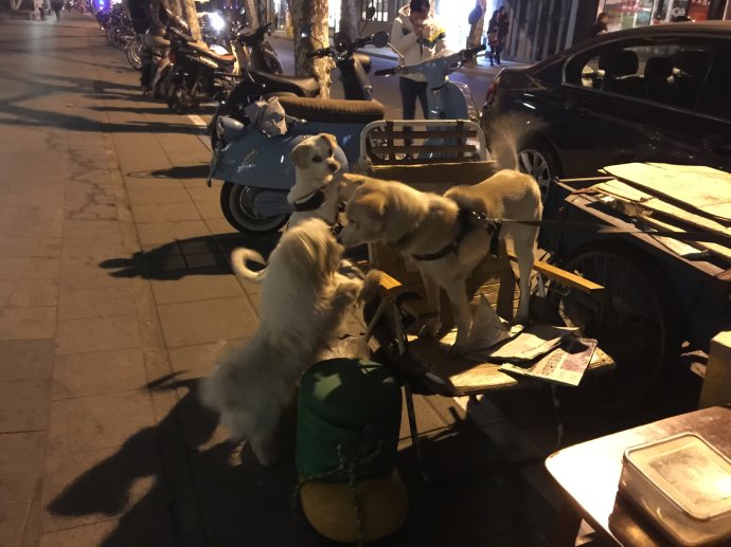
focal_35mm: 29
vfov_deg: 48.2
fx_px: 612
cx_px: 366
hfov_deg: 61.7
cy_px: 274
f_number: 2.2
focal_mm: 4.15
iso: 200
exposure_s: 1/4
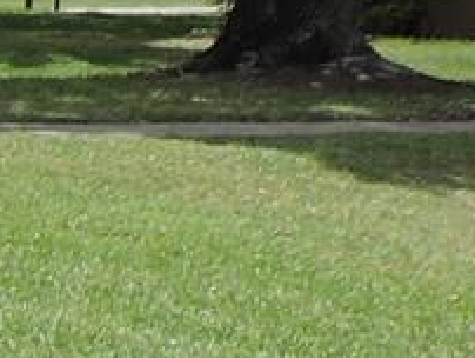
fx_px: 3586
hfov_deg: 6.5
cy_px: 704
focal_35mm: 261
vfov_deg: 5.6
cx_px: -1227
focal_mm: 5.9
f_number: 3.2
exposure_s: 1/1000
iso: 100
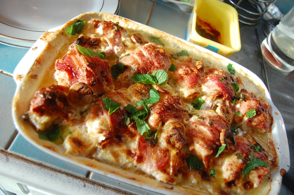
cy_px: 98
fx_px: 245
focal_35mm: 30
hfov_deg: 62.0
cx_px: 147
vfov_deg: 43.5
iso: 400
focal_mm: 20
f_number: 3.8
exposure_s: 1/60
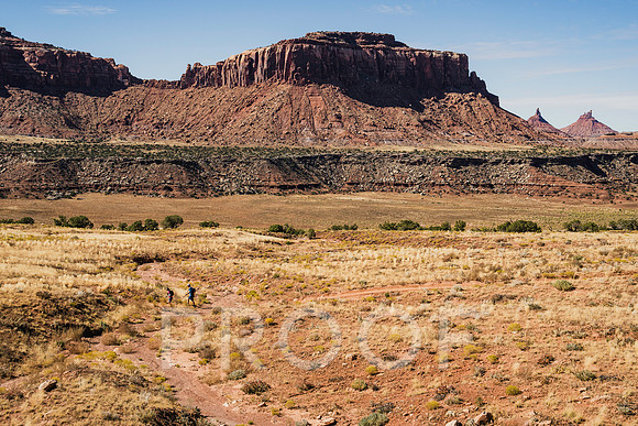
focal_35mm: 52
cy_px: 213
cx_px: 325
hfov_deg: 38.5
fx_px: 914
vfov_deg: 26.2
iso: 160
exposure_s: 1/640
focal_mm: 50
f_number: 7.1
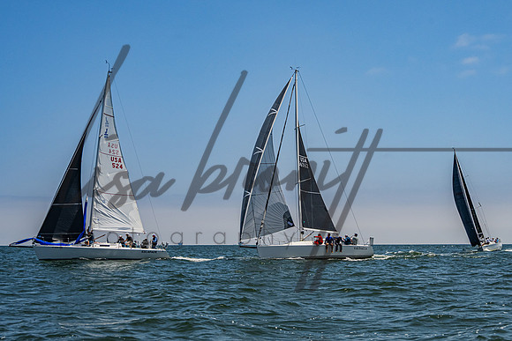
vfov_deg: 22.7
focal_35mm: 60
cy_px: 154
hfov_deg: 33.4
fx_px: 852
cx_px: 281
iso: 400
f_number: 8
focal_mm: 47
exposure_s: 1/3200
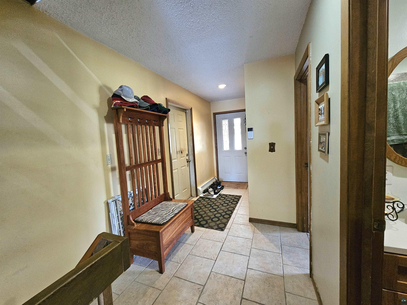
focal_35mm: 13
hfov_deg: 106.2
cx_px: 204
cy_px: 152
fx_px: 153
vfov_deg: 89.9
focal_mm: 2.2
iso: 640
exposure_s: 1/30
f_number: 2.2
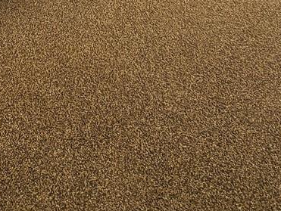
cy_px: -214
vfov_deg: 17.9
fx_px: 455
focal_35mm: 56
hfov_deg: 32.9
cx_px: 37
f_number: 2.2
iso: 64
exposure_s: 1/588
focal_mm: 2.2
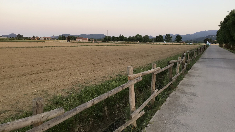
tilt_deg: -1.7
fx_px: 212
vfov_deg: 34.4
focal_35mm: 34
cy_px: 46
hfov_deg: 58.0
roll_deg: -1.4
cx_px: 118
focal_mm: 3.3
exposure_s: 1/100
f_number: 2.4
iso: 25
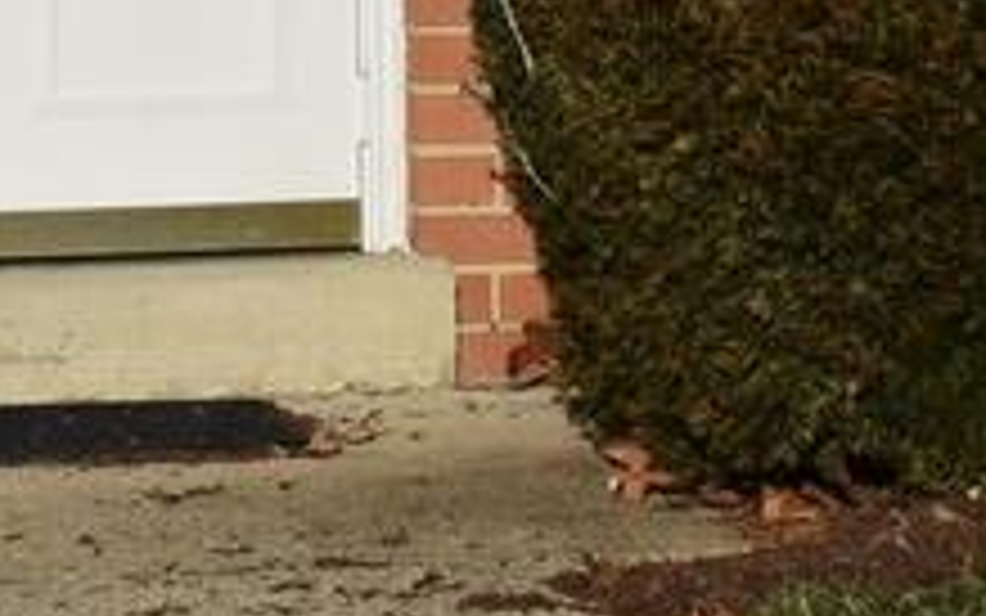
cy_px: -877
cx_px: -194
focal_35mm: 301
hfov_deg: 6.9
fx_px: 8090
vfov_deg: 4.3
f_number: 8
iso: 200
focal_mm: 30
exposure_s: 1/1250
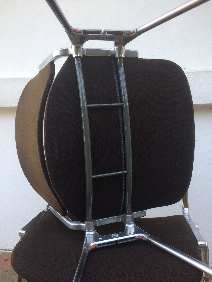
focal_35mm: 29
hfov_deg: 48.2
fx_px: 237
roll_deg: -0.6
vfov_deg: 61.7
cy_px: 141
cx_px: 106
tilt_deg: -5.3
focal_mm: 4.15
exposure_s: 1/154
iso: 32
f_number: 2.2
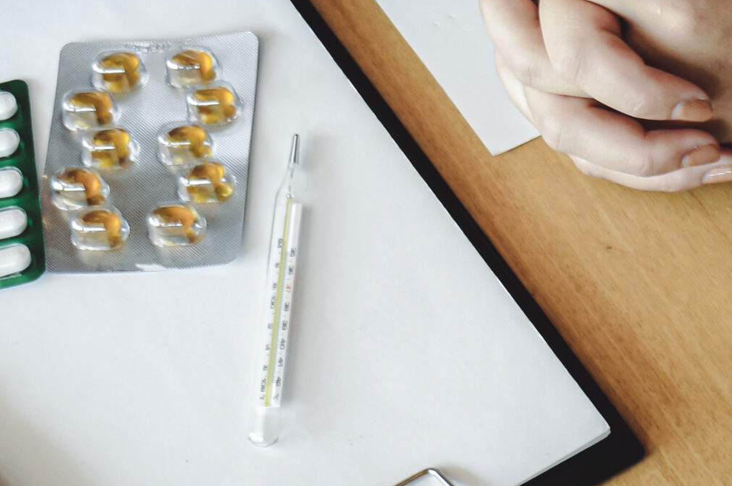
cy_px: -19
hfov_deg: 14.3
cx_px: 417
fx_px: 2925
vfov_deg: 9.4
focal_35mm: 144
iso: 400
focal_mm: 38
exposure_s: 1/160
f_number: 5.6
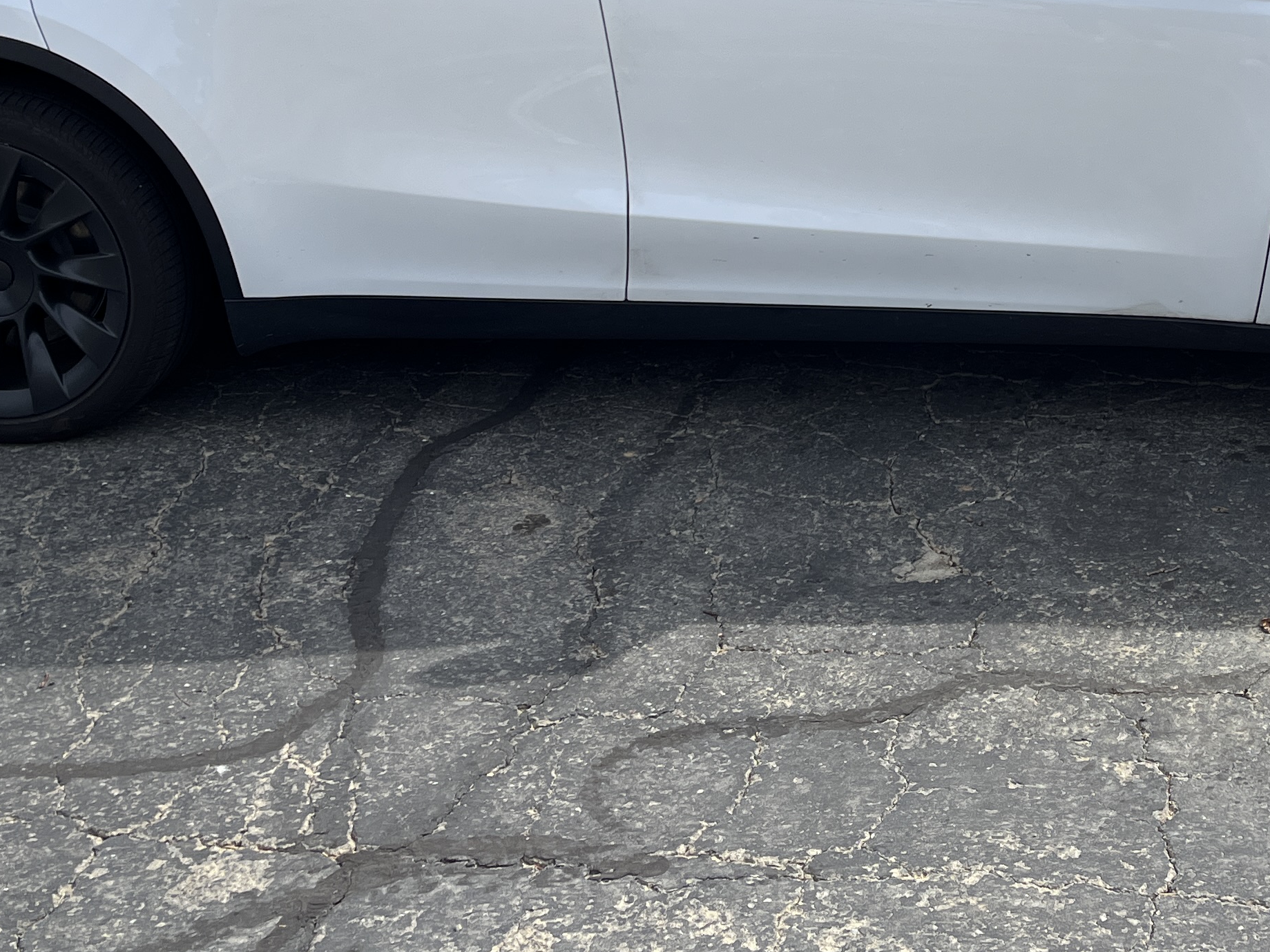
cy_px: 103
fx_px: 2091
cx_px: 899
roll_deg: +1.9
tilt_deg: -18.1
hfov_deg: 33.3
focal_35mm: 57
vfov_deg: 24.9
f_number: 1.6
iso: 50
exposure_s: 1/2632
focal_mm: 5.1
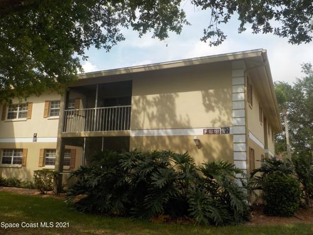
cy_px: 118
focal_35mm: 30
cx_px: 156
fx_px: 271
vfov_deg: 46.8
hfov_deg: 60.0
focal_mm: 4.1
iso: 125
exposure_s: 1/1000
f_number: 3.3
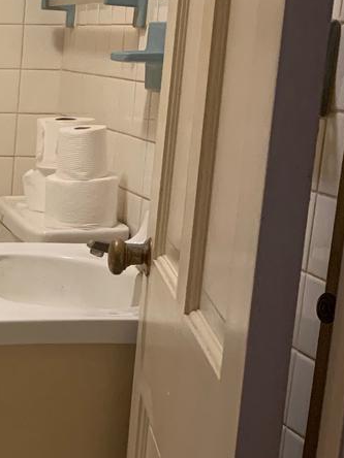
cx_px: -219
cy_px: 351
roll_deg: -1.2
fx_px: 1193
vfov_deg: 21.6
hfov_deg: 14.9
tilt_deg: -13.3
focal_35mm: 90
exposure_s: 1/60
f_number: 1.8
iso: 320
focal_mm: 4.25
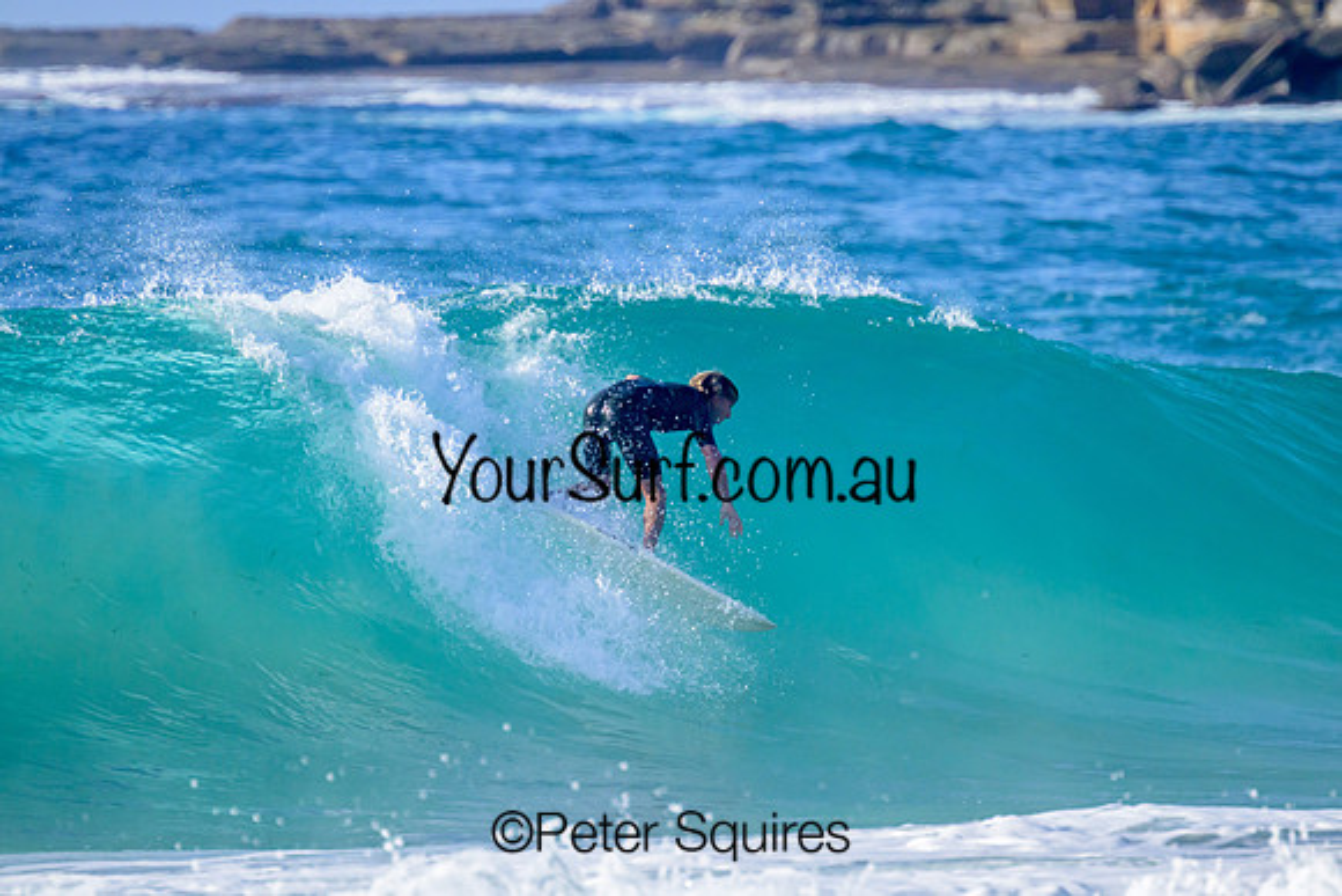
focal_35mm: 832
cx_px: 681
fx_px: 31025
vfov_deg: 1.7
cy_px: 442
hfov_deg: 2.5
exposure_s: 1/2000
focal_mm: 800
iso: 1400
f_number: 11
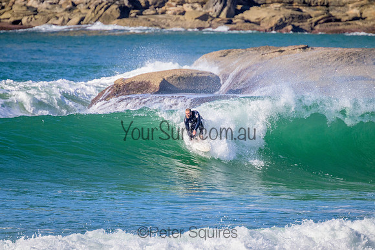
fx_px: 8335
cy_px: 125
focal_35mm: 800
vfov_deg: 1.7
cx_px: 188
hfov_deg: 2.6
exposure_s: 1/2000
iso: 1800
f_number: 11
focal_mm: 800
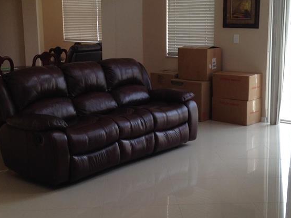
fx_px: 513
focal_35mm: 61
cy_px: 100
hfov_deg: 31.7
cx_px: 146
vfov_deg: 24.0
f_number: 2.4
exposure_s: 1/60
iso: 64
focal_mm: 4.12
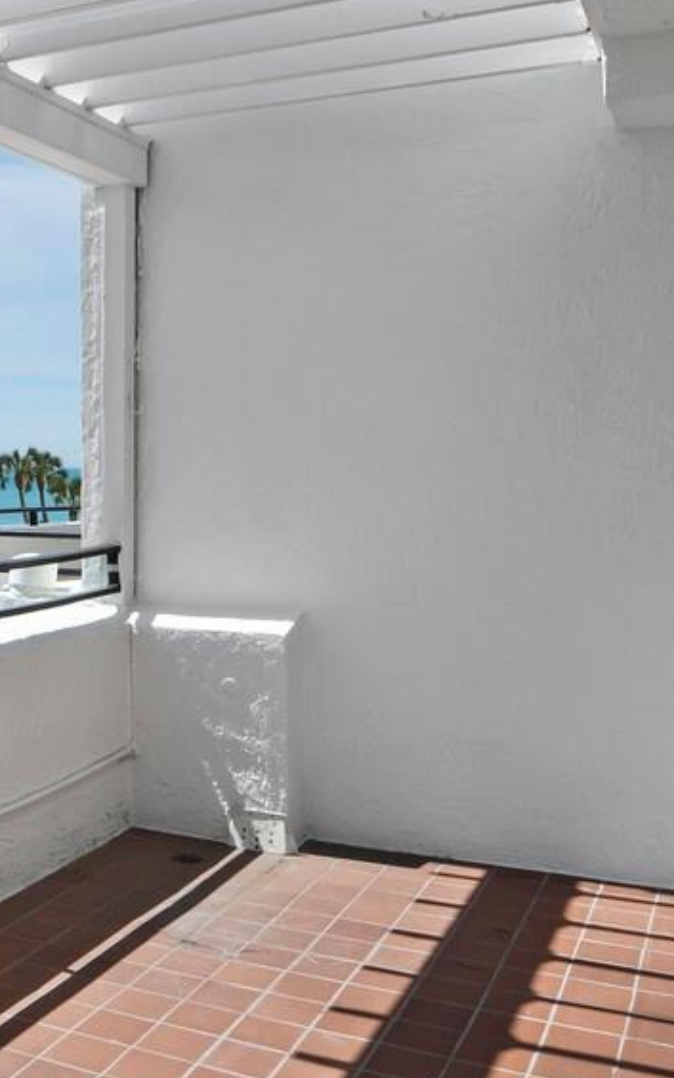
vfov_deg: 46.8
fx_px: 1235
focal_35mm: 42
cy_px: 416
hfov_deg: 28.1
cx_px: -50
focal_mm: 7
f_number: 11
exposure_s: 1/320
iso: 400
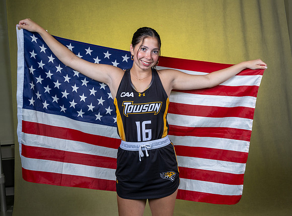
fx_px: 537
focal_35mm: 64
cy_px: 109
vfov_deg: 22.7
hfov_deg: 30.4
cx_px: 169
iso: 100
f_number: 8
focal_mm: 52
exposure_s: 1/200
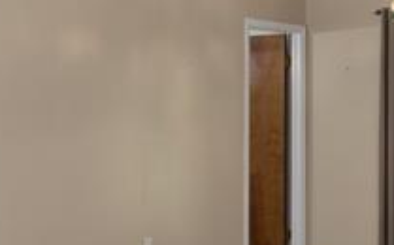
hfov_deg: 22.5
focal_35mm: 90
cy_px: 124
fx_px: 965
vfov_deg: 14.5
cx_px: 32
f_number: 8
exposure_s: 1/4
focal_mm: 12
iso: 320
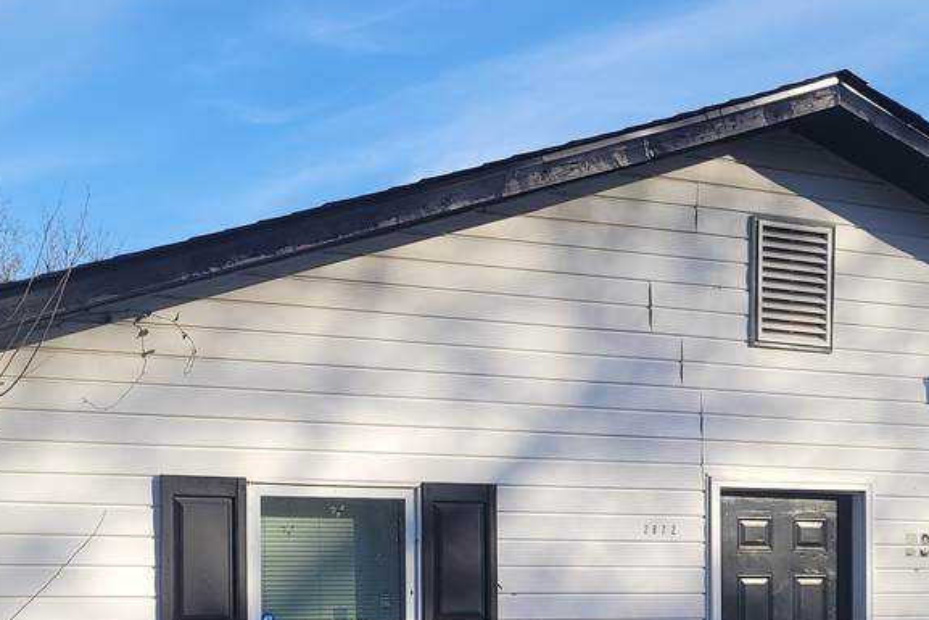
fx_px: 1549
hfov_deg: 33.4
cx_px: 478
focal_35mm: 60
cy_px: 631
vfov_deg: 21.8
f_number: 1.8
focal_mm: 5.4
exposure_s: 1/1437
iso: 40
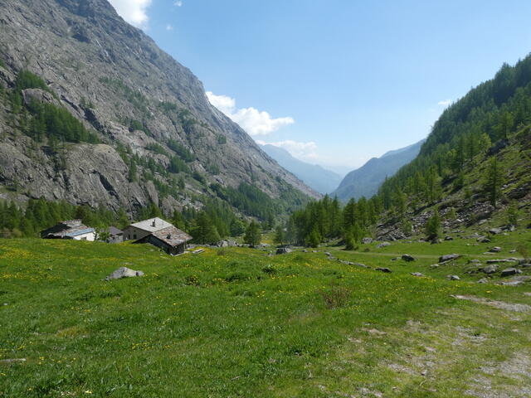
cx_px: 266
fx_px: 368
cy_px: 199
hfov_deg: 71.6
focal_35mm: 24
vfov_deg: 56.8
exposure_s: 1/320
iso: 80
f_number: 5.6
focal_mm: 4.3
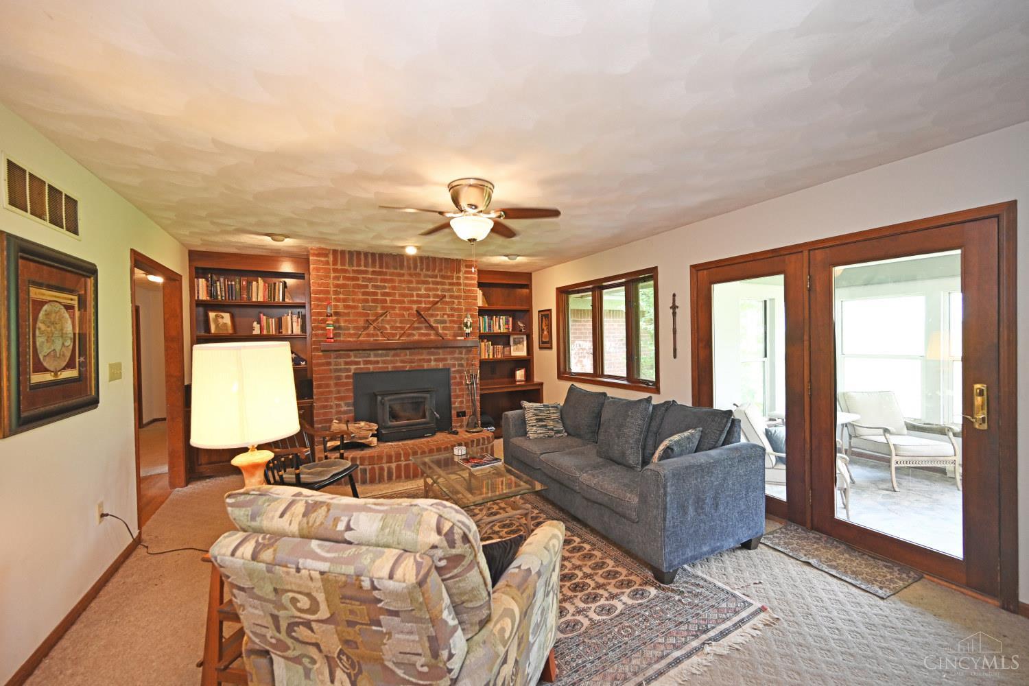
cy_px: 343
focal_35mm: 14
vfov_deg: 81.2
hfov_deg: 104.3
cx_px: 514
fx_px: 400
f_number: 4
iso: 640
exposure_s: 1/60
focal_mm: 14
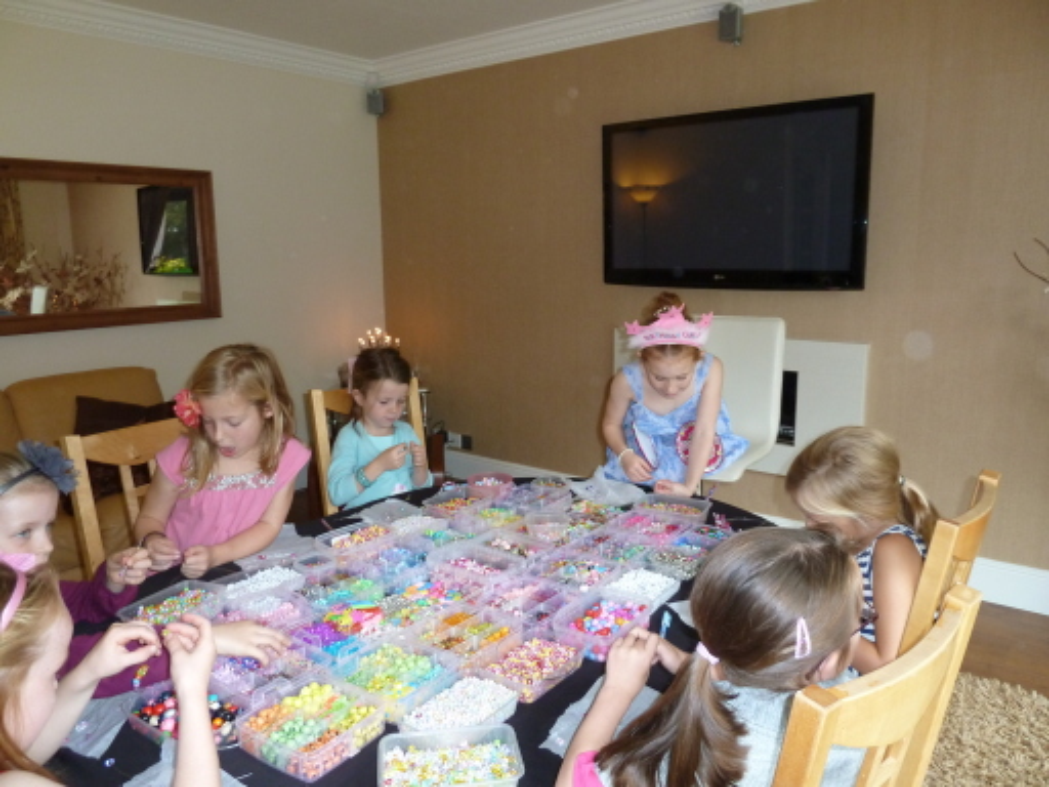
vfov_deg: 54.9
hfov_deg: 69.4
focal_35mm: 25
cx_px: 524
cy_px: 394
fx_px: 758
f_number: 3.3
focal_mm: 4.1
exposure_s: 1/30
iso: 200
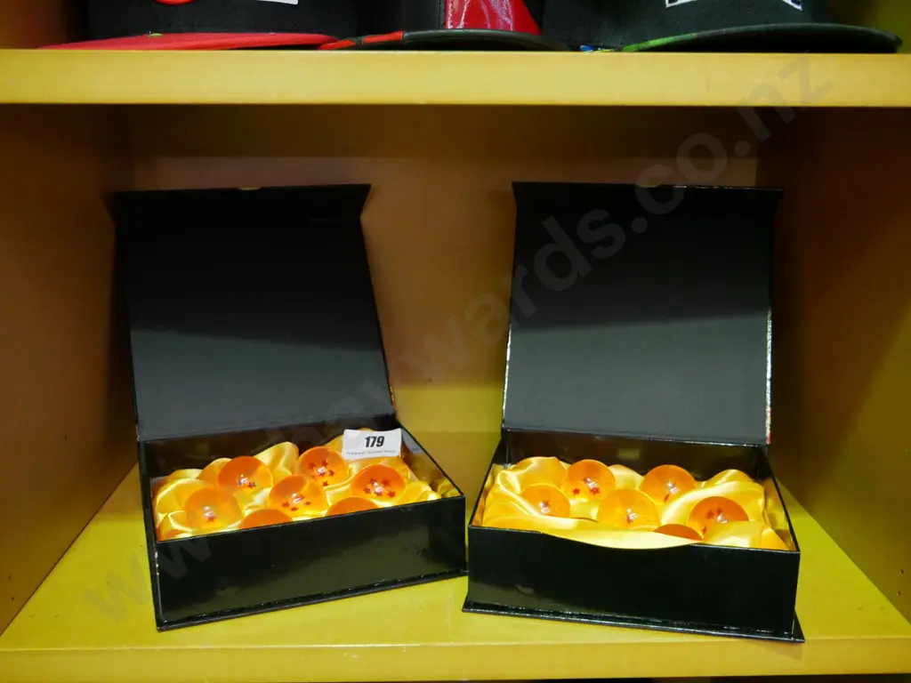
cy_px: 342
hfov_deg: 51.4
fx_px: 947
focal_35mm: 36
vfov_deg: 39.7
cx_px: 456
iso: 3200
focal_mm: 18
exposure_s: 1/60
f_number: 3.9
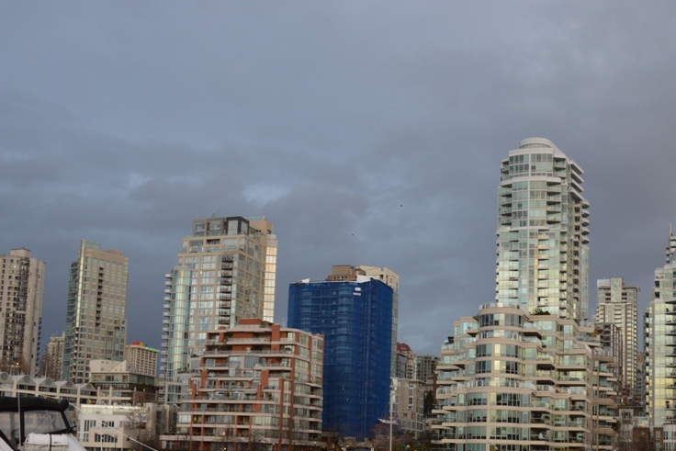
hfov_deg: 44.2
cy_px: 359
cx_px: 411
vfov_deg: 29.8
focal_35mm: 44
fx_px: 826
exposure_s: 1/80
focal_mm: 18
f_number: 4.5
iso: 400
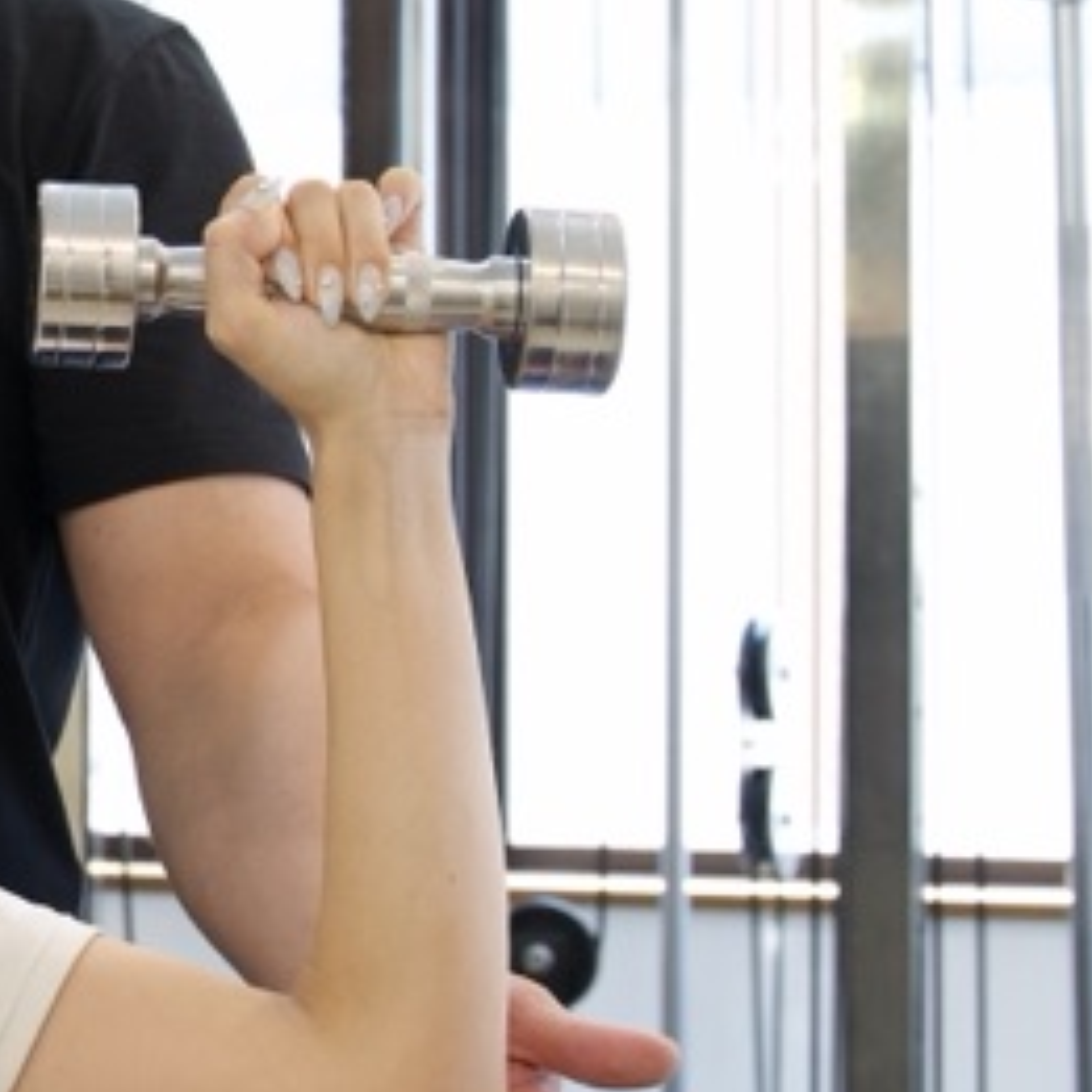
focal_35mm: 137
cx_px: -741
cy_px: 460
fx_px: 4890
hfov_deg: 11.9
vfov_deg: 12.7
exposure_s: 1/60
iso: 800
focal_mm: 35
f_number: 4.5
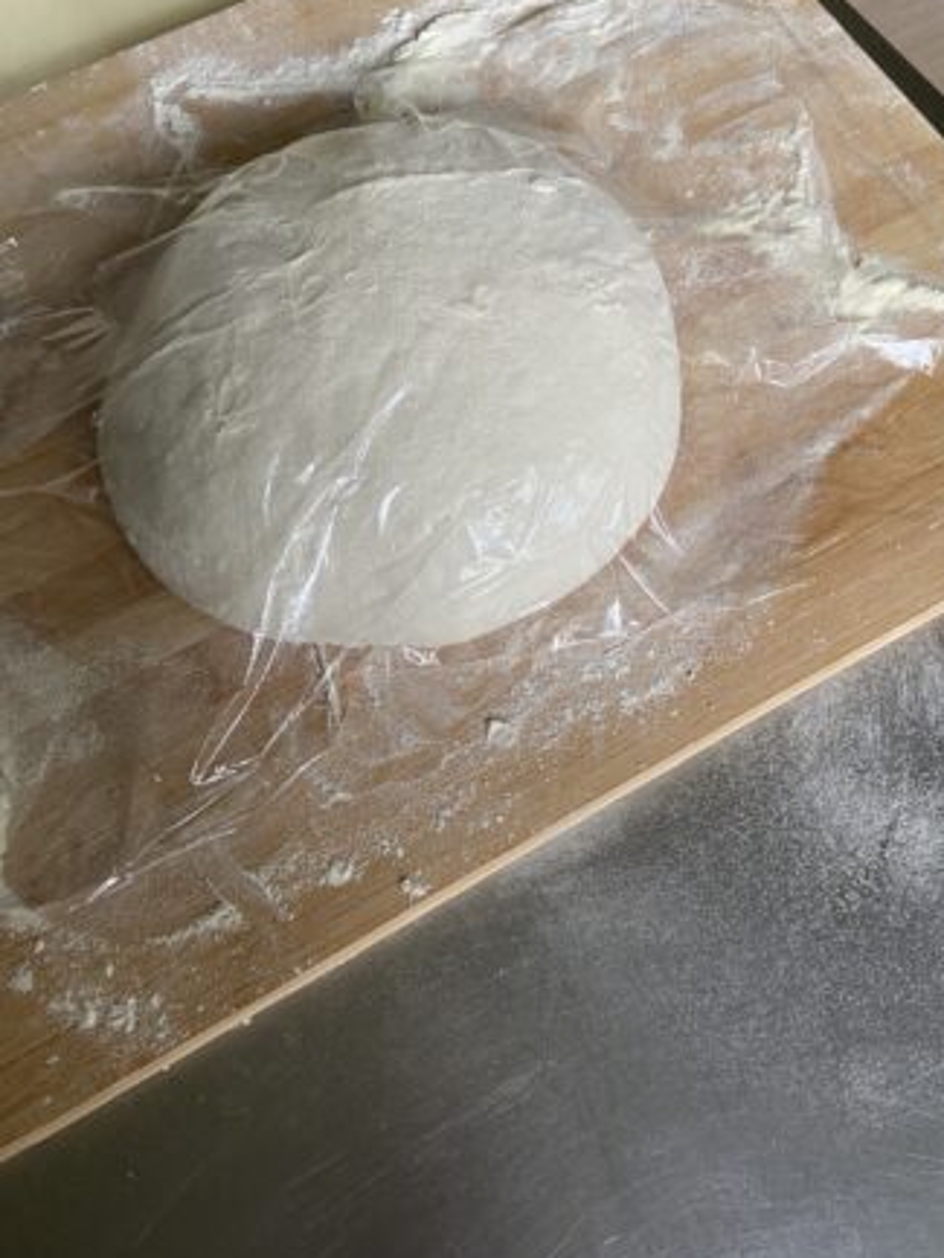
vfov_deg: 59.9
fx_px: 1090
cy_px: 625
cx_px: 452
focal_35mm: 30
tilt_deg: -69.3
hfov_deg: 46.8
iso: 125
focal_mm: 4.25
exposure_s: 1/67
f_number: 1.8
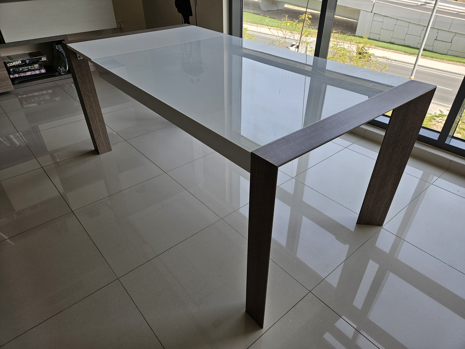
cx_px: 232
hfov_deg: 73.9
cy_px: 174
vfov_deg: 58.9
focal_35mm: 23
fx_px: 309
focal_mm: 5.4
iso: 40
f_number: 1.8
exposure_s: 1/180
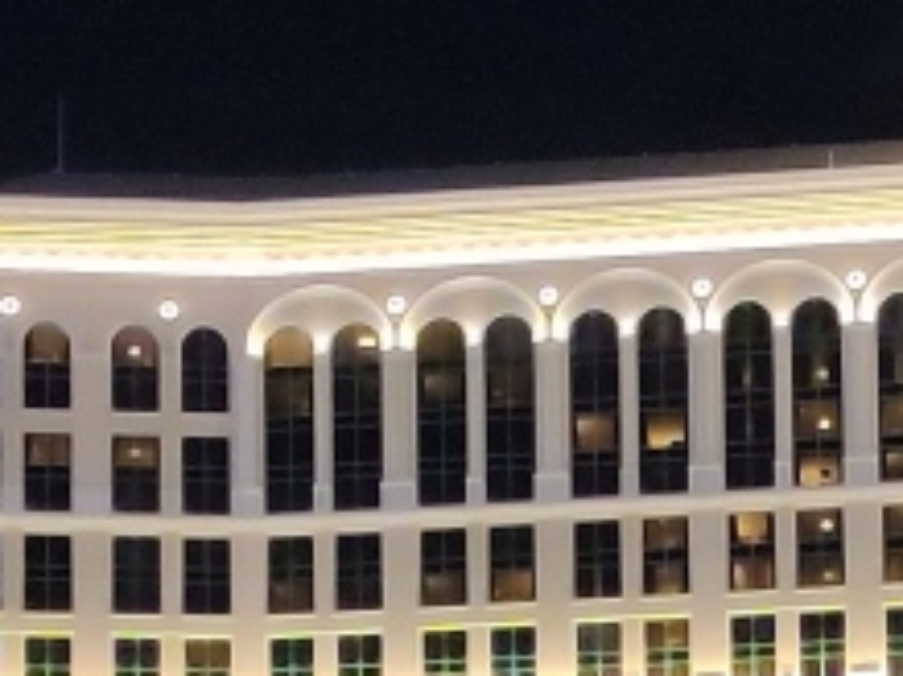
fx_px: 5136
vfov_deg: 7.1
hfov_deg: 9.9
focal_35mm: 197
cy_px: 1554
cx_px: 1084
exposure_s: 1/50
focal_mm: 4.75
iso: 3114
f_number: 1.75
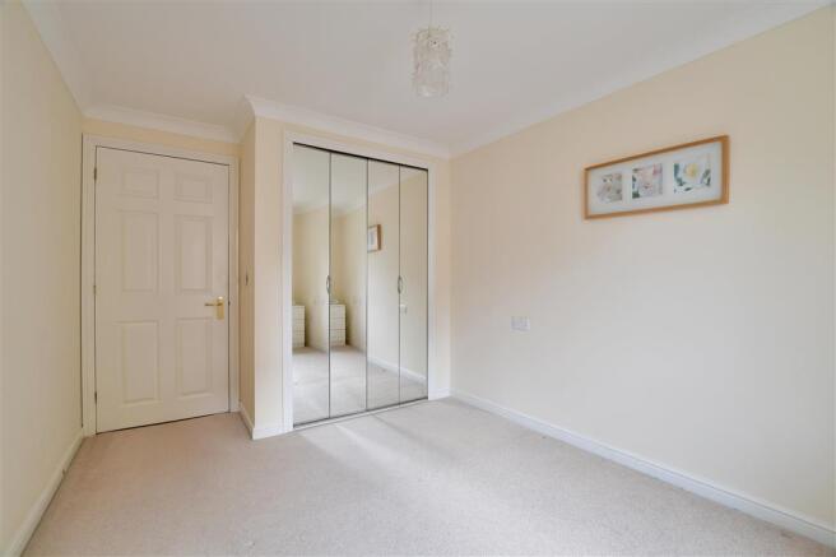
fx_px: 348
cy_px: 278
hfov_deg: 100.4
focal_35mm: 15
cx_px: 418
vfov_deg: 77.3
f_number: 7.1
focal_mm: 10
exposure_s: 1/6
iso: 160
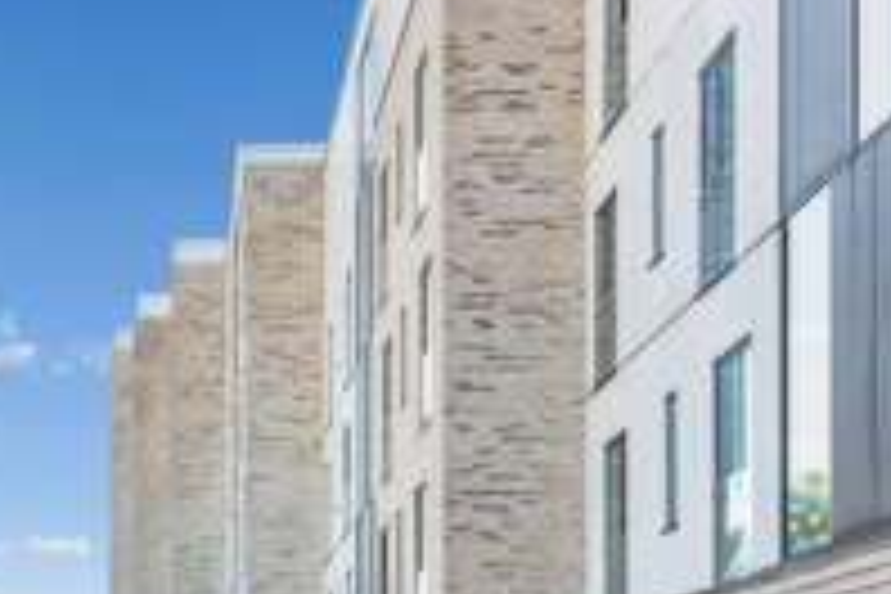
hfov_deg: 22.2
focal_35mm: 89
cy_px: 554
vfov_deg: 15.2
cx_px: 50
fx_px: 2203
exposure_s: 1/125
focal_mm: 42
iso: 400
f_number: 9
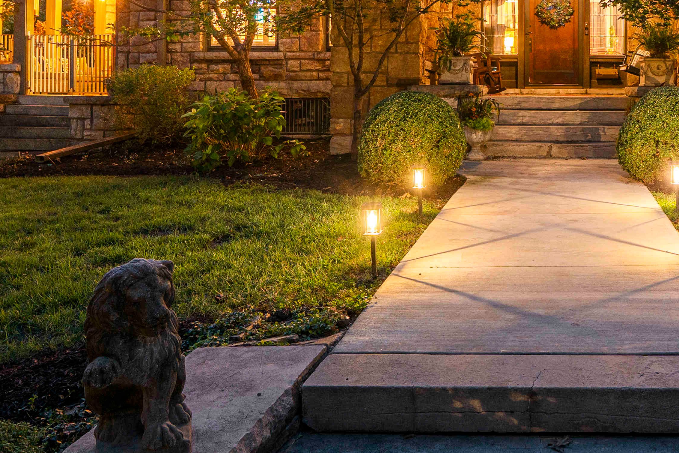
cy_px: 94
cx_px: 581
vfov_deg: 31.8
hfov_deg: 44.1
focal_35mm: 41
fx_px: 773
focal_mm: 10
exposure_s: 5
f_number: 4
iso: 100
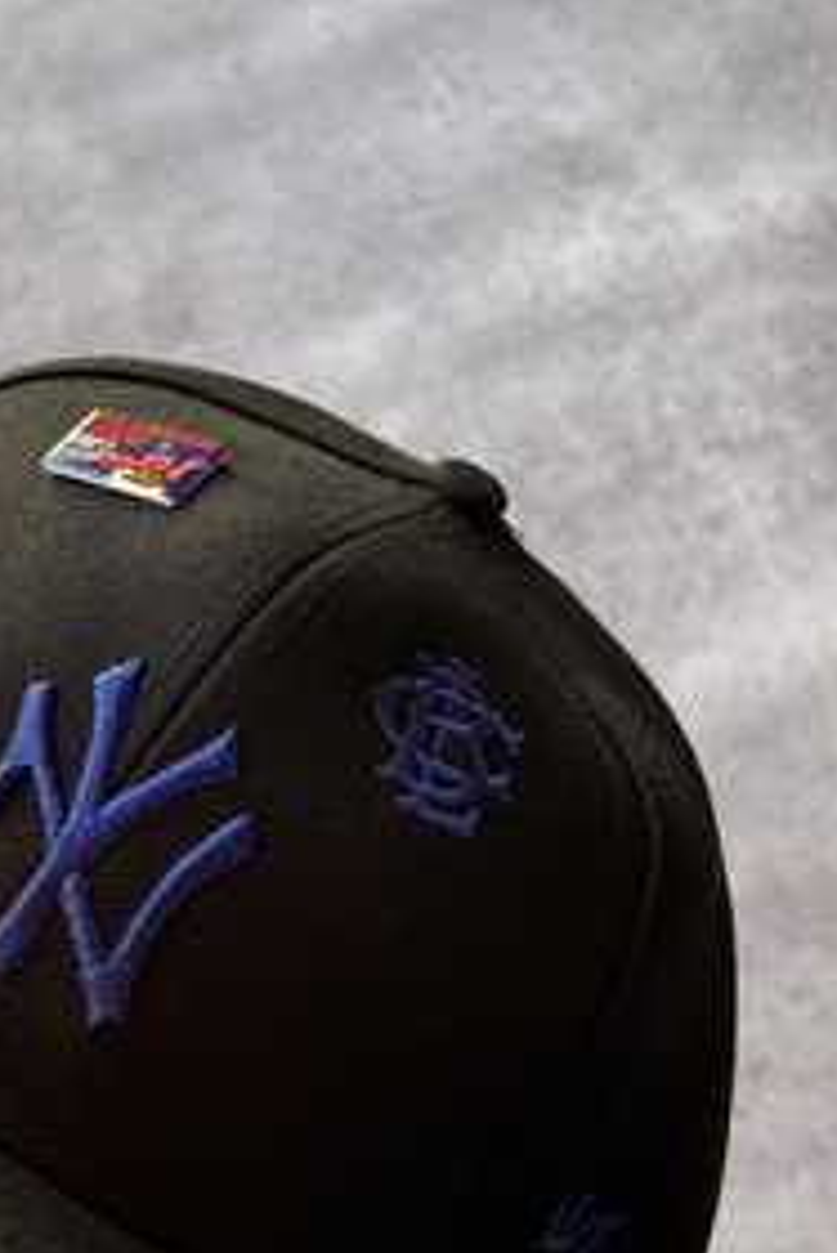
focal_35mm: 95
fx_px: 3309
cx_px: 58
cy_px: 741
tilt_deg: -72.3
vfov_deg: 21.4
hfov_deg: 14.3
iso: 80
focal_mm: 6.76
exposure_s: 1/122
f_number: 1.78
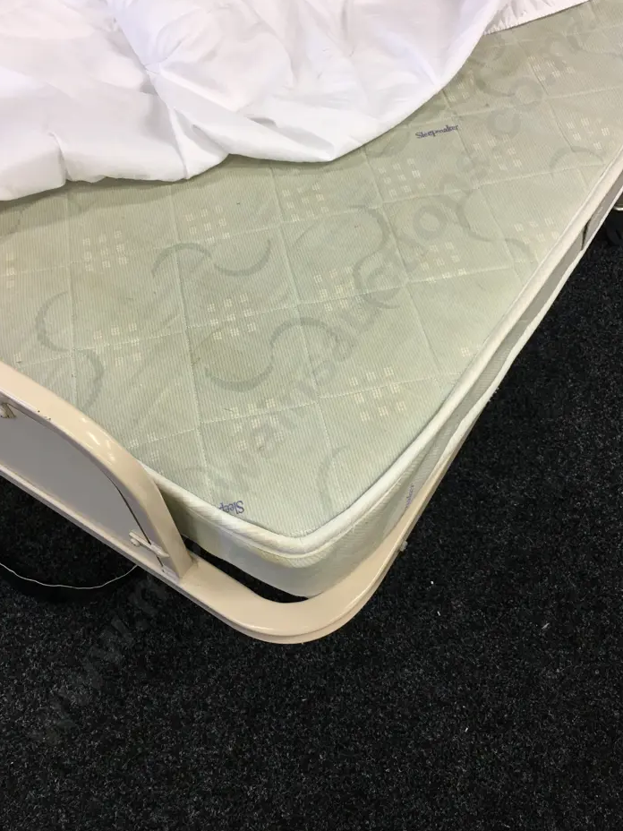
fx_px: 768
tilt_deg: -57.2
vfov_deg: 56.7
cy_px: 379
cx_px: 312
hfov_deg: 44.2
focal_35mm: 32
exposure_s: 1/33
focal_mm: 4.15
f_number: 2.2
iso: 40
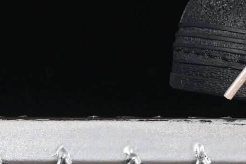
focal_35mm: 371
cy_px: -130
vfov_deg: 3.7
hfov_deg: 5.4
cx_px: 564
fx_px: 2534
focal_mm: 50
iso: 160
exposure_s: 1/60
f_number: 6.3
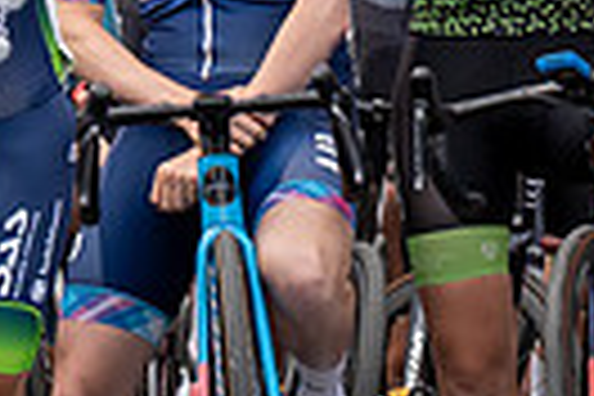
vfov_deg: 1.2
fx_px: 19584
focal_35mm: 1187
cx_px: 446
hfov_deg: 1.7
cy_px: -882
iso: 250
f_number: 4
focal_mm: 142
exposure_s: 1/800
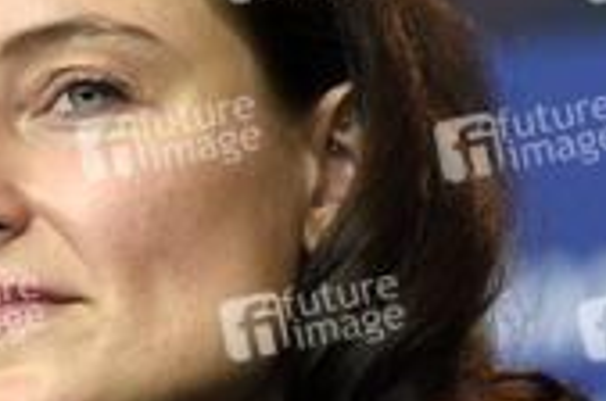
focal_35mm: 601
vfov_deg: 2.3
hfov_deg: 3.4
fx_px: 10098
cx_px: -142
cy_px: 229
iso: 640
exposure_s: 1/320
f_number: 3.5
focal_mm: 150
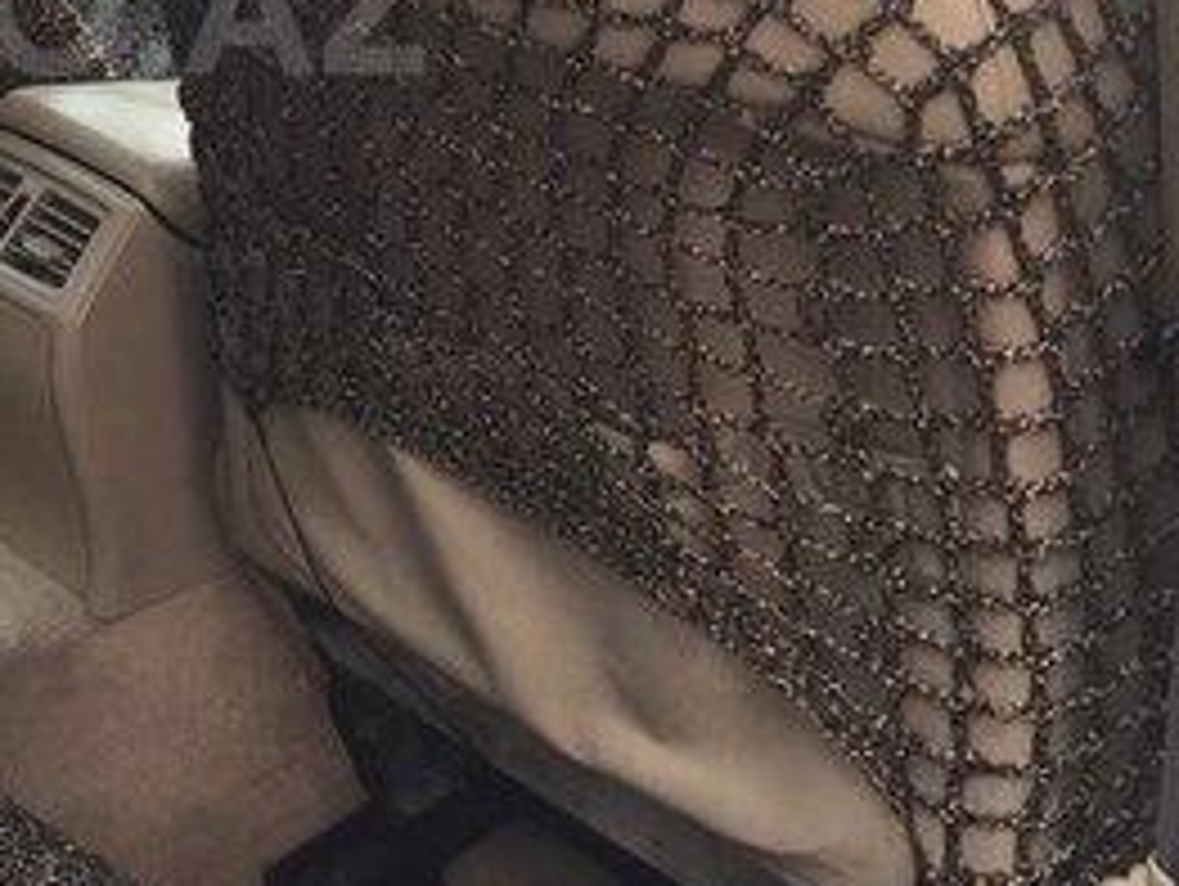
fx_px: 2489
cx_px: -36
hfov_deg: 25.2
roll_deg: -5.1
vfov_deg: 19.6
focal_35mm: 73
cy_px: 7
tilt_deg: -19.3
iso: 50
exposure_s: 1/100
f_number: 2.2
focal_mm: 4.15
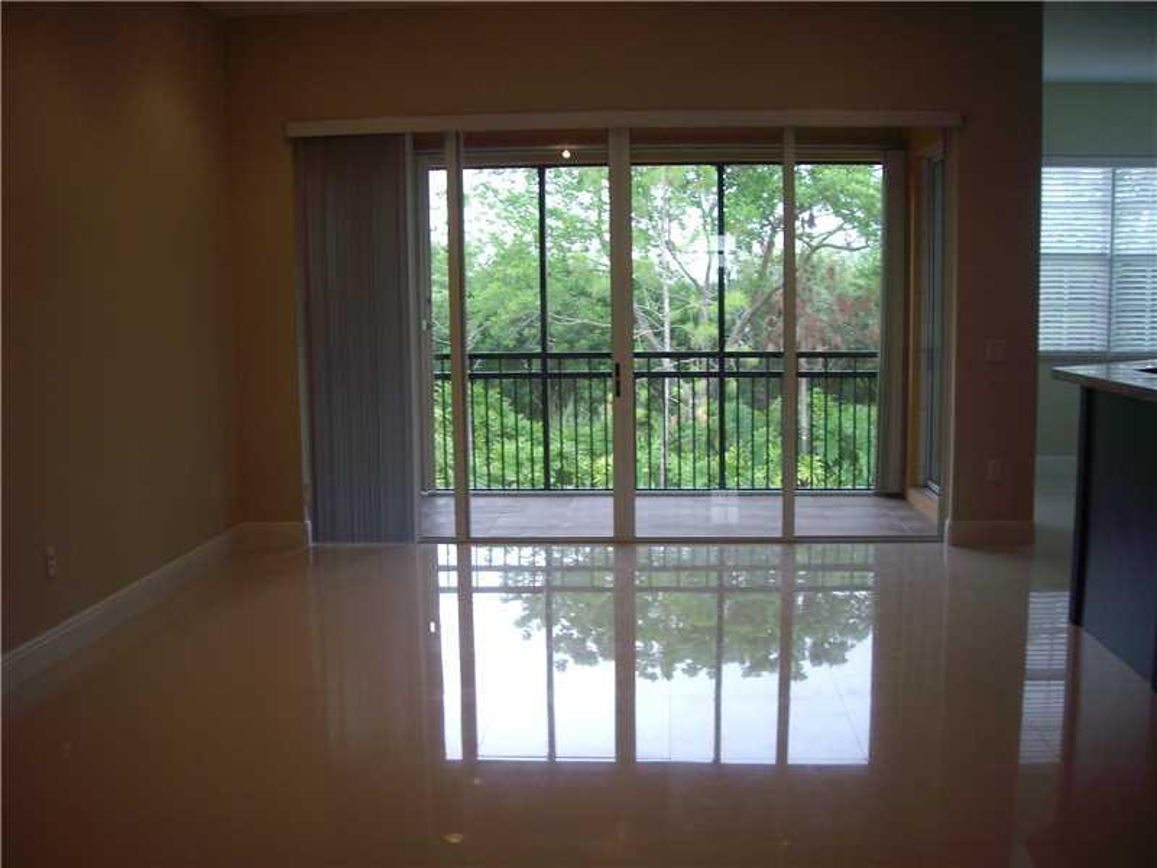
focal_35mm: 38
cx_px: 578
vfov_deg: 37.7
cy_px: 434
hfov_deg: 49.0
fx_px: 1270
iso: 100
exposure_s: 1/50
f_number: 2.7
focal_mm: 6.2
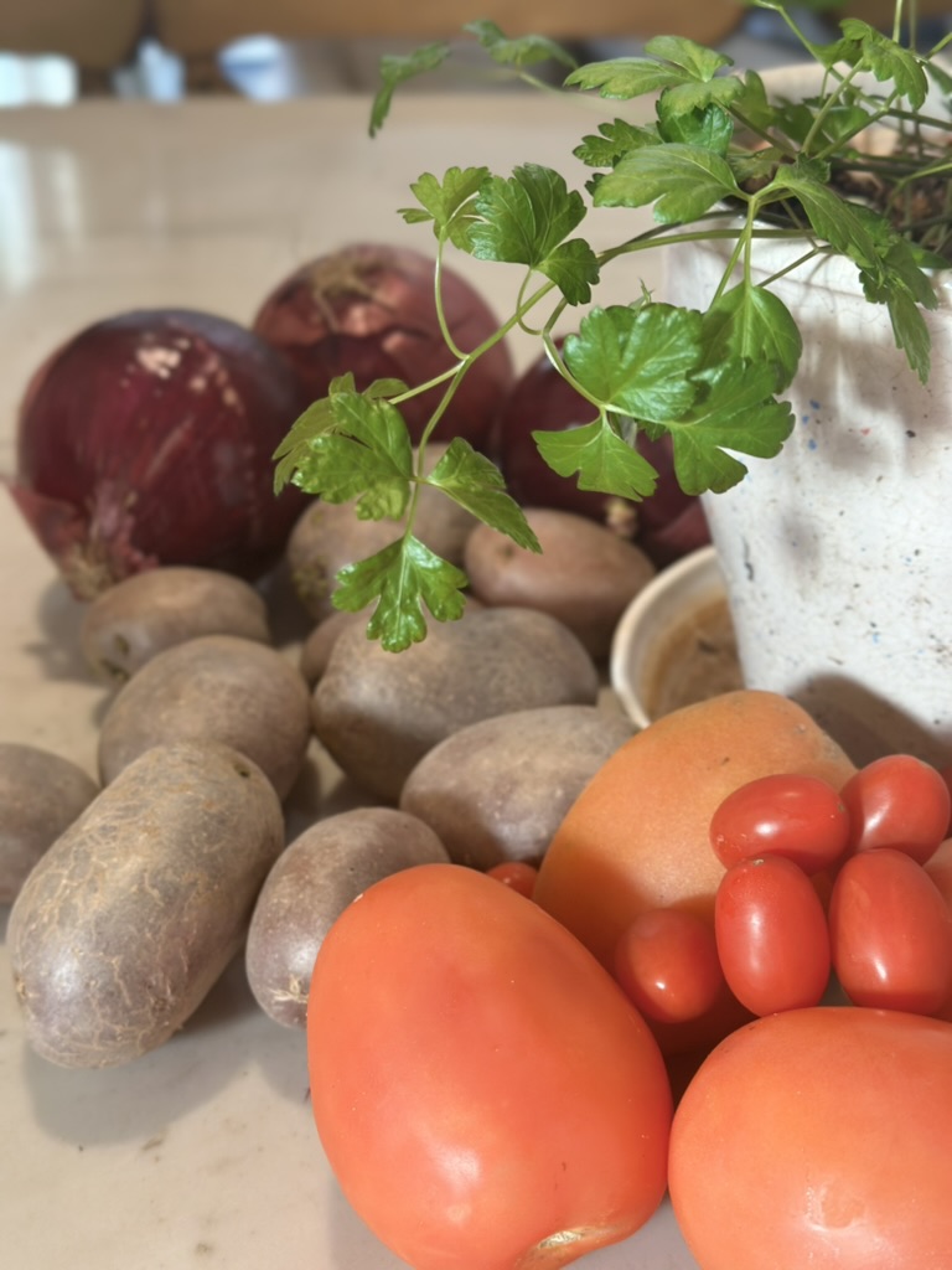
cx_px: 476
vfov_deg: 39.7
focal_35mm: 48
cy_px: 635
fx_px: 1760
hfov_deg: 30.3
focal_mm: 6.86
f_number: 1.78
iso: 125
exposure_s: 1/60
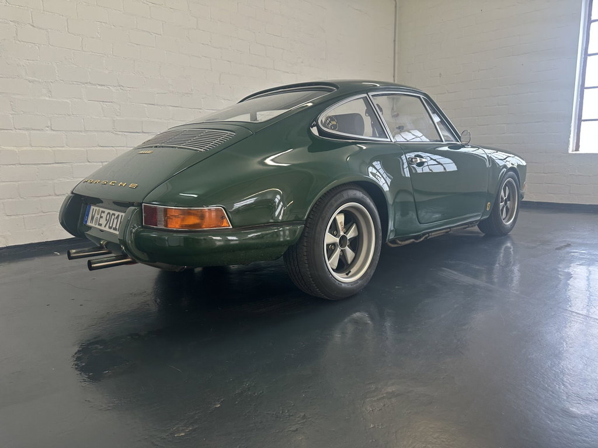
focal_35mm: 24
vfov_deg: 56.8
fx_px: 415
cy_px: 224
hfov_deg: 71.6
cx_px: 299
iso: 160
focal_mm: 6.86
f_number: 1.78
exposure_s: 1/100
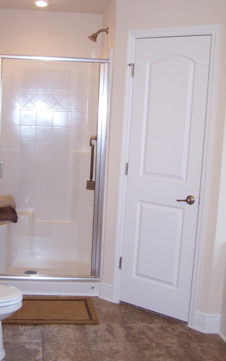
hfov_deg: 26.3
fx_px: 483
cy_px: 167
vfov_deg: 41.0
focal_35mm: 49
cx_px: 85
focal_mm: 6.3
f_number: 2.8
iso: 140
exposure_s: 1/60
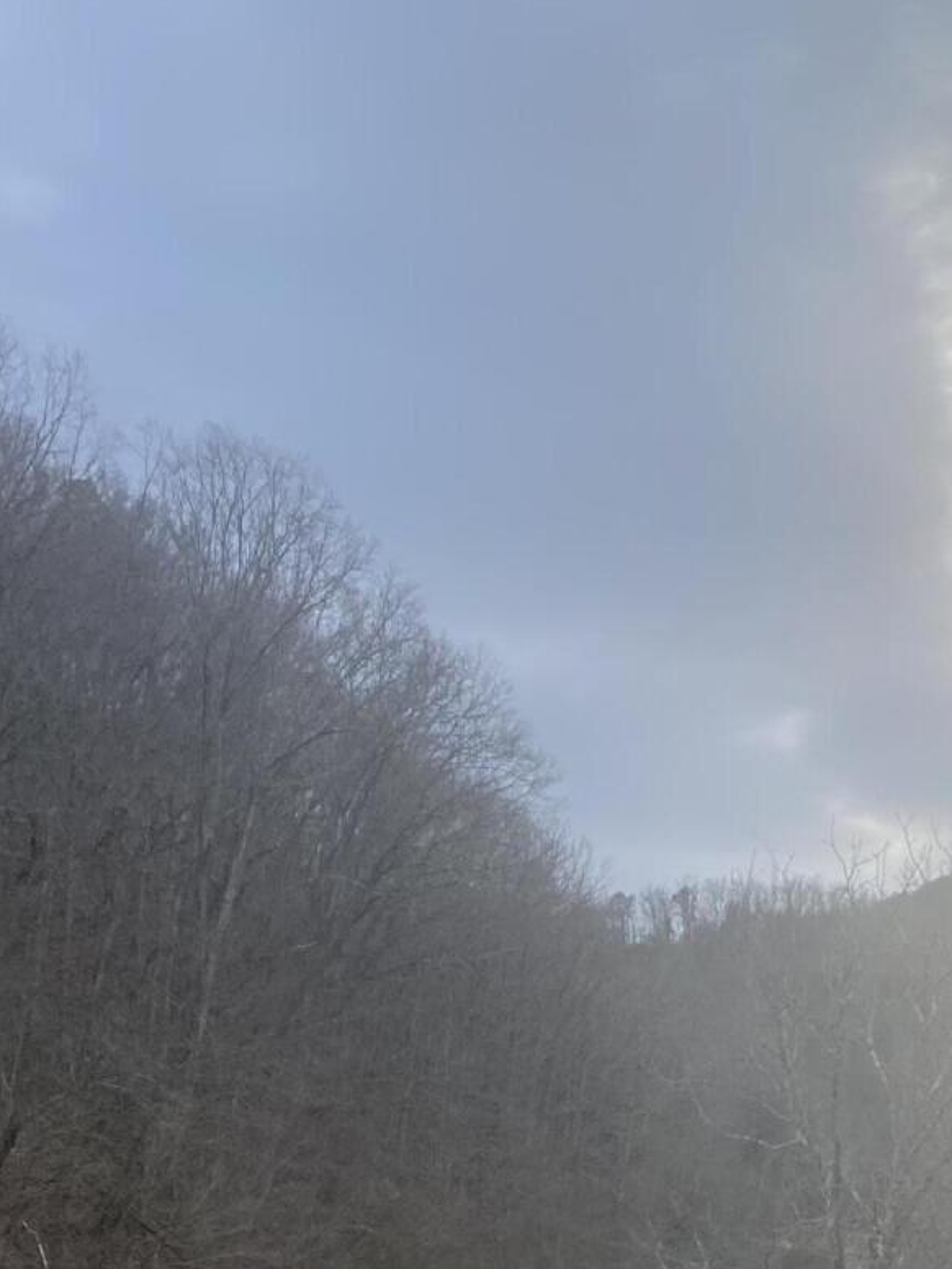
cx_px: 857
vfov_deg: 25.8
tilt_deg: -3.1
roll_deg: -0.1
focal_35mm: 67
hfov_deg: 21.4
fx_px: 2457
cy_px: 1532
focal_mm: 4.25
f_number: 1.8
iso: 32
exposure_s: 1/1025
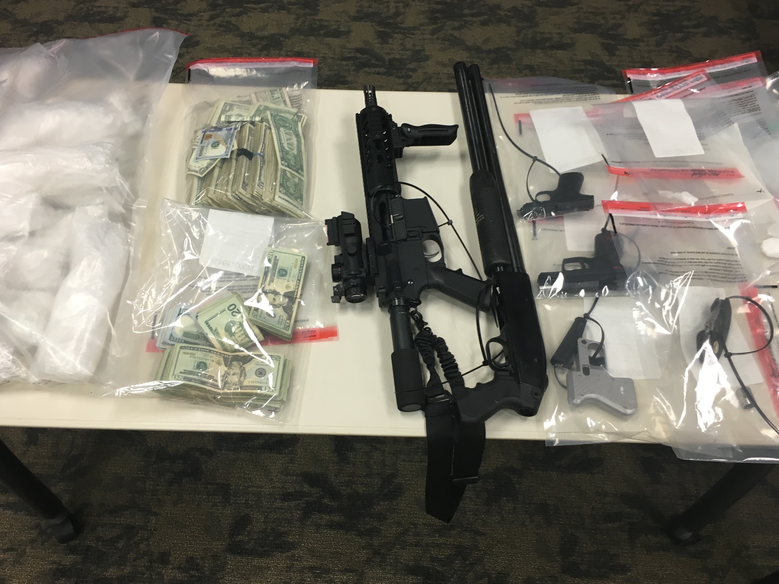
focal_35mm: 31
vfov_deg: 45.4
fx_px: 698
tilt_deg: -55.0
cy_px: 300
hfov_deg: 58.4
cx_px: 389
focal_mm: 4.15
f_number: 2.2
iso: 64
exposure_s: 1/30
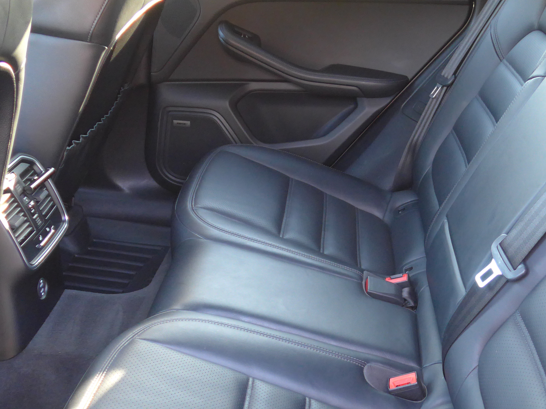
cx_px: 396
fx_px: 678
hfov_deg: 42.8
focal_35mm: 43
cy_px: 291
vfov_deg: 33.1
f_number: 2
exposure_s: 1/40
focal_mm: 6
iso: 400
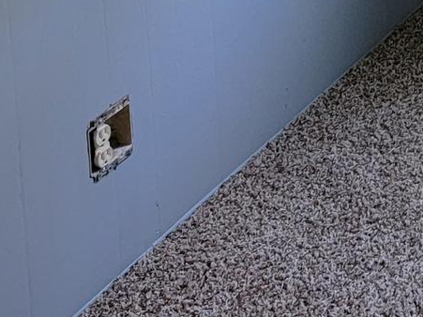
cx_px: 590
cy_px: -385
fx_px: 1332
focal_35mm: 109
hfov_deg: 16.7
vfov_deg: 11.7
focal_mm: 6.7
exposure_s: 1/59
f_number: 1.8
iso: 250
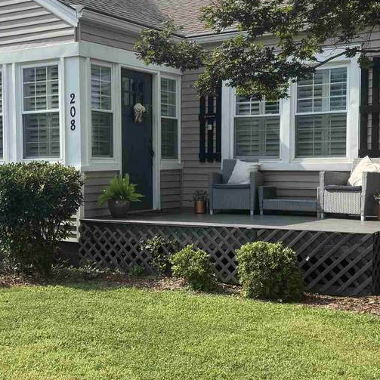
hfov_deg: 31.5
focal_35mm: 54
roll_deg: +0.1
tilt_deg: -2.8
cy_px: 184
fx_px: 671
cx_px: 144
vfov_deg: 31.6
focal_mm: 6.76
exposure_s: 1/2604
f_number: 1.78
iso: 80
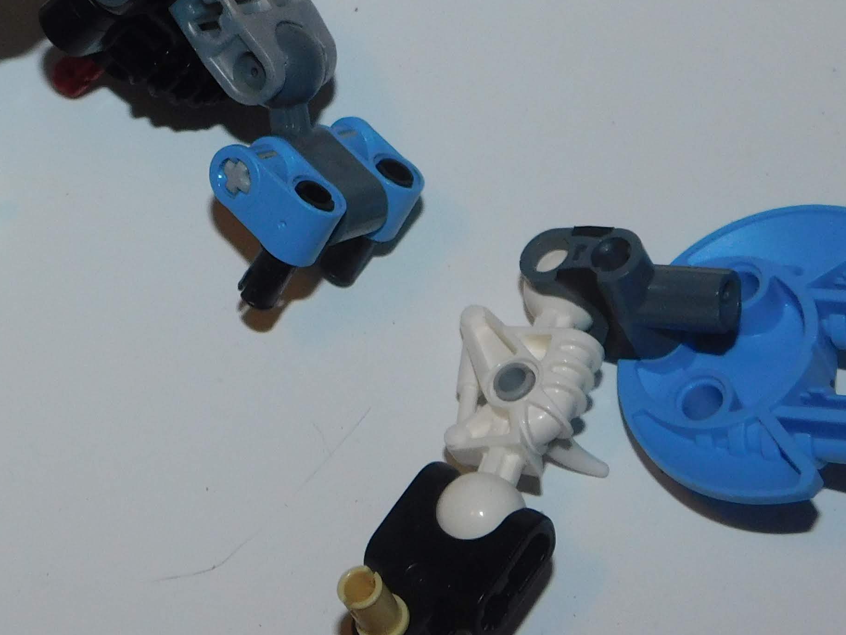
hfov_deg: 19.4
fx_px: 2469
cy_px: -48
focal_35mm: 101
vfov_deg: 14.3
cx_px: 247
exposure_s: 1/30
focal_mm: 7.1
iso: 200
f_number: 3.6
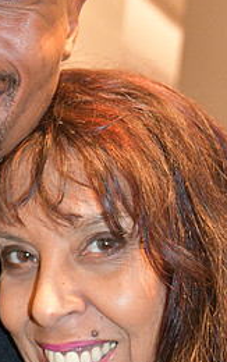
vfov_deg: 19.1
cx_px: -13
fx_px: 1077
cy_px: 129
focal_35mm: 109
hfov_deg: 11.9
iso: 5600
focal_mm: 32
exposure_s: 1/60
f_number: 4
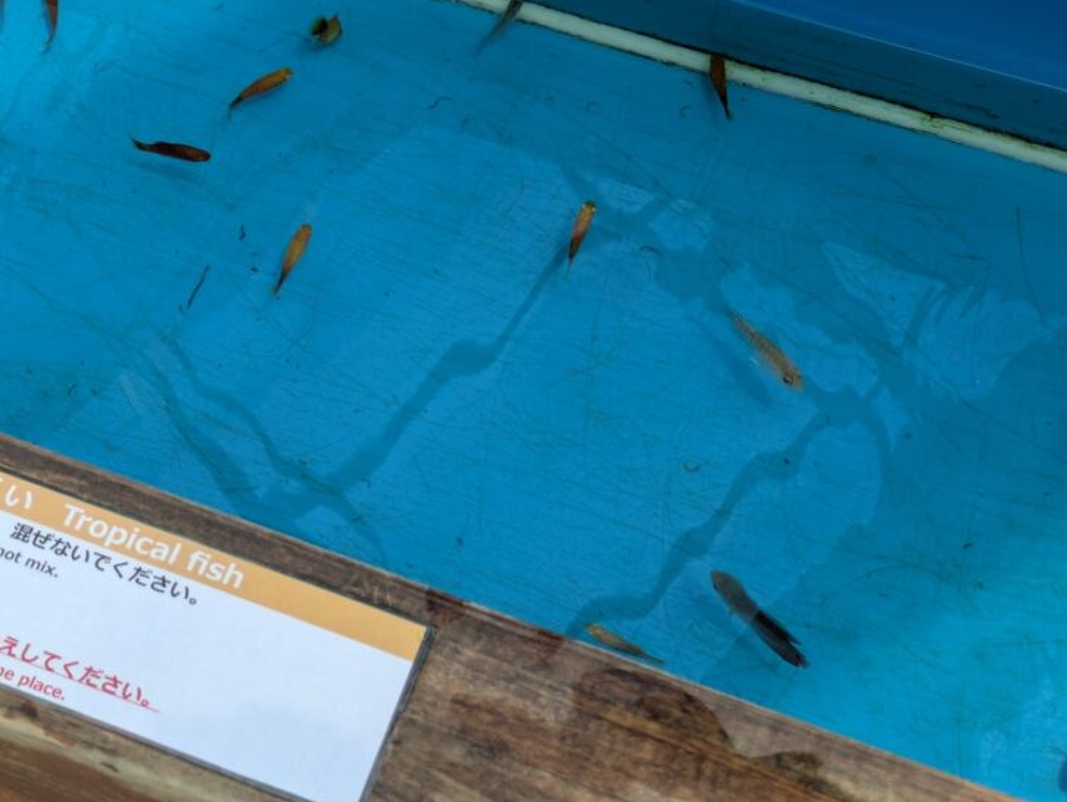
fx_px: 2221
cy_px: 266
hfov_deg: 26.8
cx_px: 324
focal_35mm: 72
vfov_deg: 20.4
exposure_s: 1/264
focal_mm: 5.43
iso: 50
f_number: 1.89
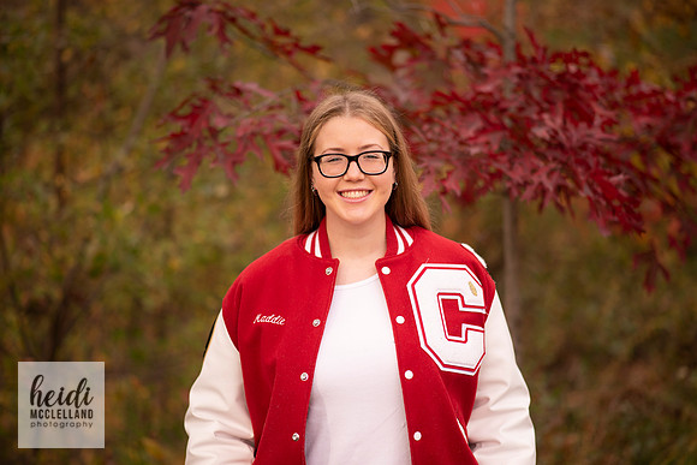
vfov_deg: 16.1
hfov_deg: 23.9
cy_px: 232
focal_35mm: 85
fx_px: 1646
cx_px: 348
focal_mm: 85
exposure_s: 1/1250
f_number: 1.8
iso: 100
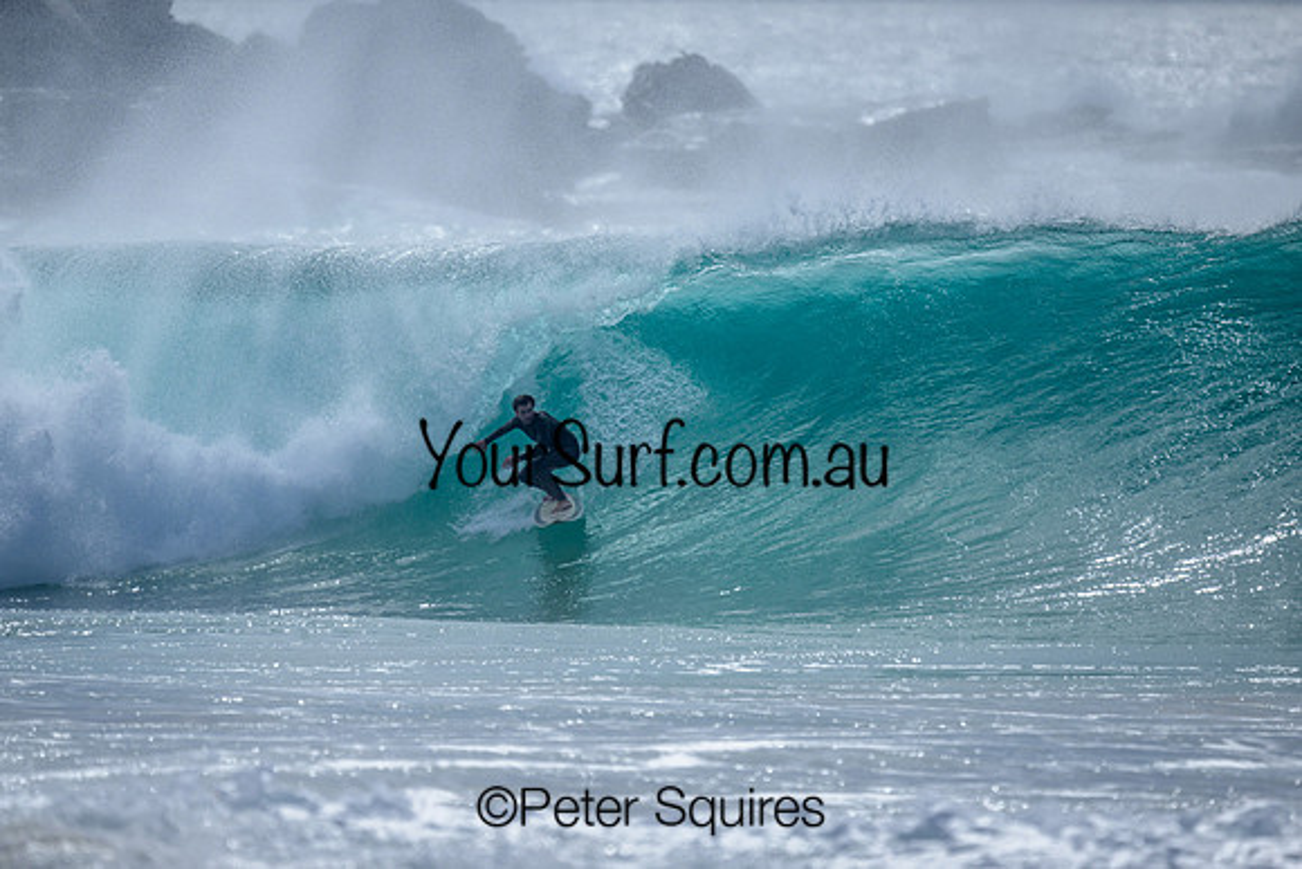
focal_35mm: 800
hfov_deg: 2.6
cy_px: 434
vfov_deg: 1.7
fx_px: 28939
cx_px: 651
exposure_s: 1/2000
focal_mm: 800
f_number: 6.3
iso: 140
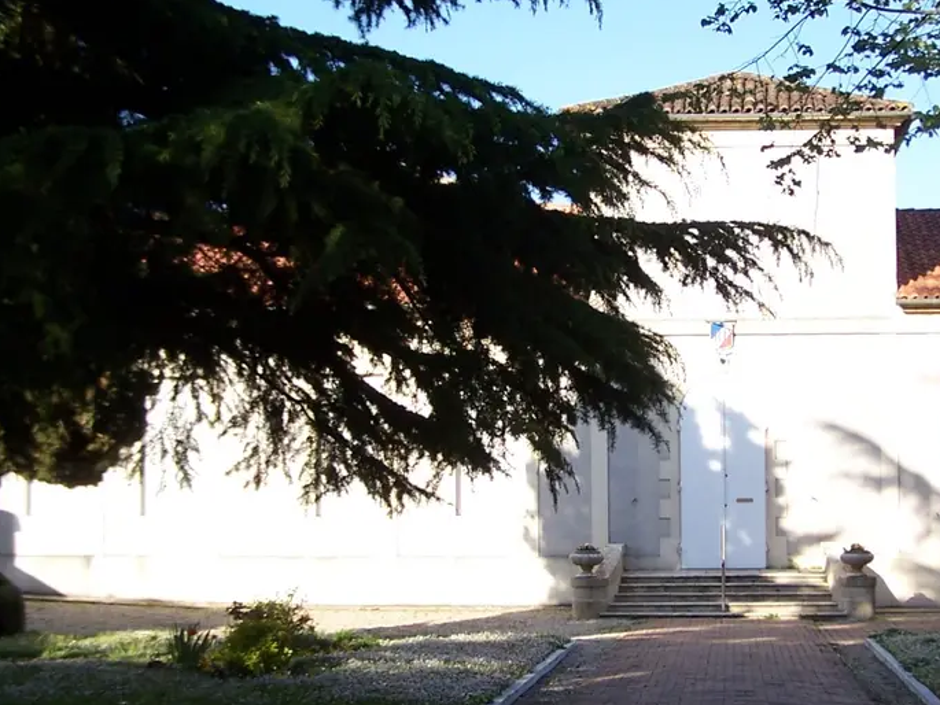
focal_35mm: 71
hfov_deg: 27.1
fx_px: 1928
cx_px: 677
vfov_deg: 20.7
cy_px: 372
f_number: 2.8
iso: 80
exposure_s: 1/500
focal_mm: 6.3
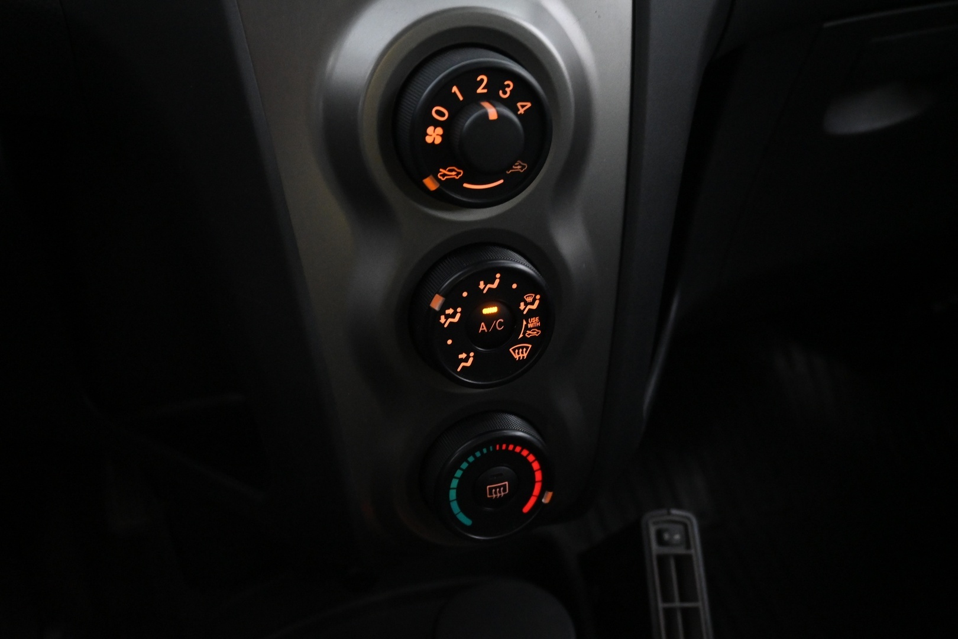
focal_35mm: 34
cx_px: 479
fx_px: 898
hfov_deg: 56.1
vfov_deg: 39.1
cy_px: 320
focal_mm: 22.5
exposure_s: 1/40
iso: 4500
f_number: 4
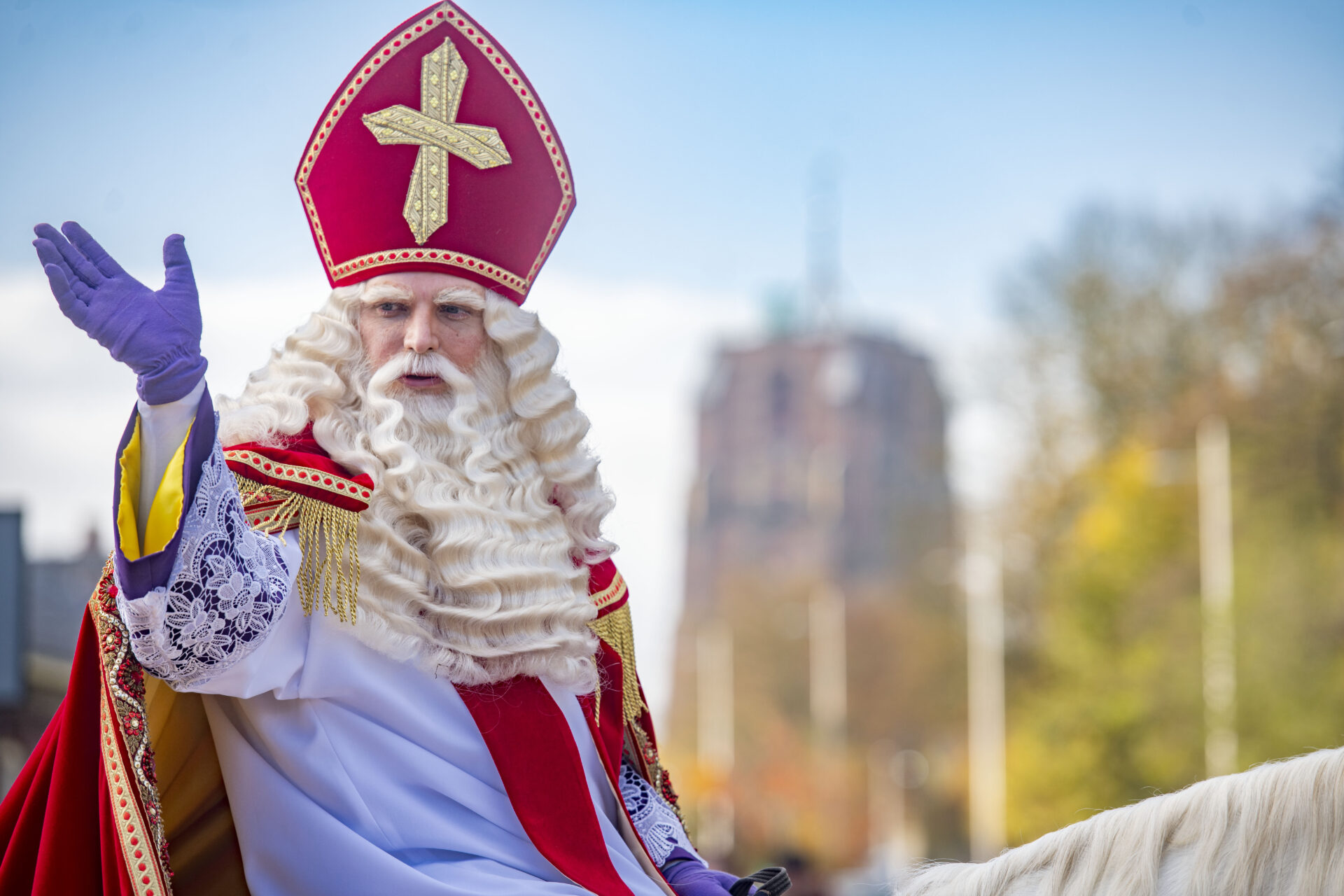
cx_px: 672
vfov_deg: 8.3
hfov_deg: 12.5
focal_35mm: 165
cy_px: 448
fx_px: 6160
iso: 100
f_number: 4
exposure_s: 1/400
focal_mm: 165
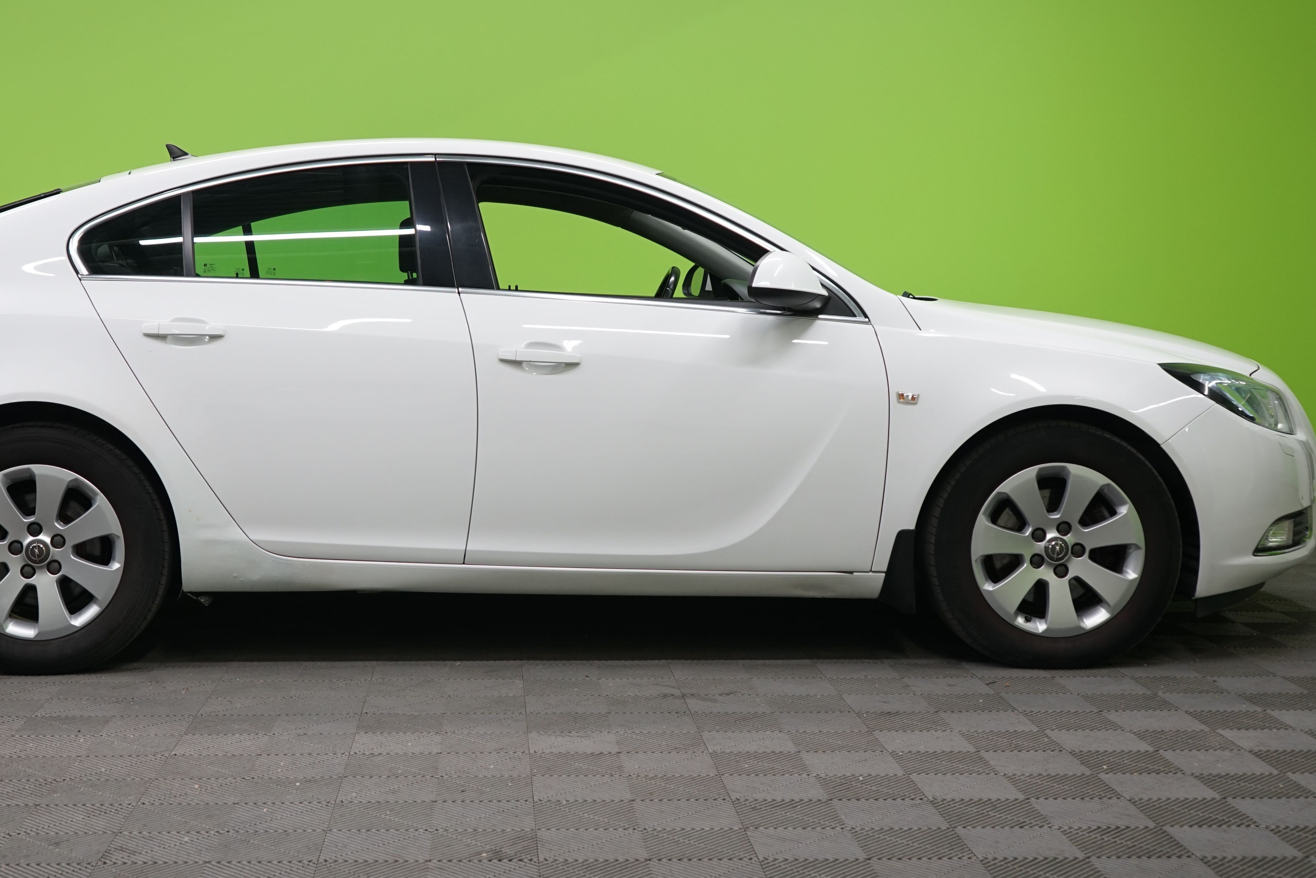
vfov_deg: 26.4
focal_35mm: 51
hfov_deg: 38.7
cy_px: 362
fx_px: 1864
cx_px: 516
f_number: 5
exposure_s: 1/50
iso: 640
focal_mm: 37
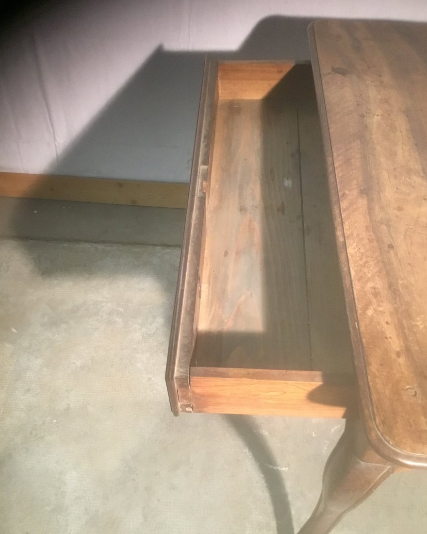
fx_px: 521
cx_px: 216
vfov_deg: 54.2
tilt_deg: -49.9
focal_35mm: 33
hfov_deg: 44.5
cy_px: 274
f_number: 2.4
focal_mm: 3.3
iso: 200
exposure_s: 1/20
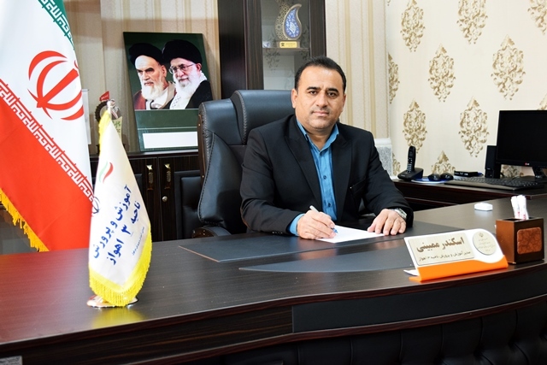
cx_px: 274
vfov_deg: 28.1
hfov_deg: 41.1
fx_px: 729
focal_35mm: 48
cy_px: 182
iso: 1250
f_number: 5.6
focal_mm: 32
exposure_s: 1/40
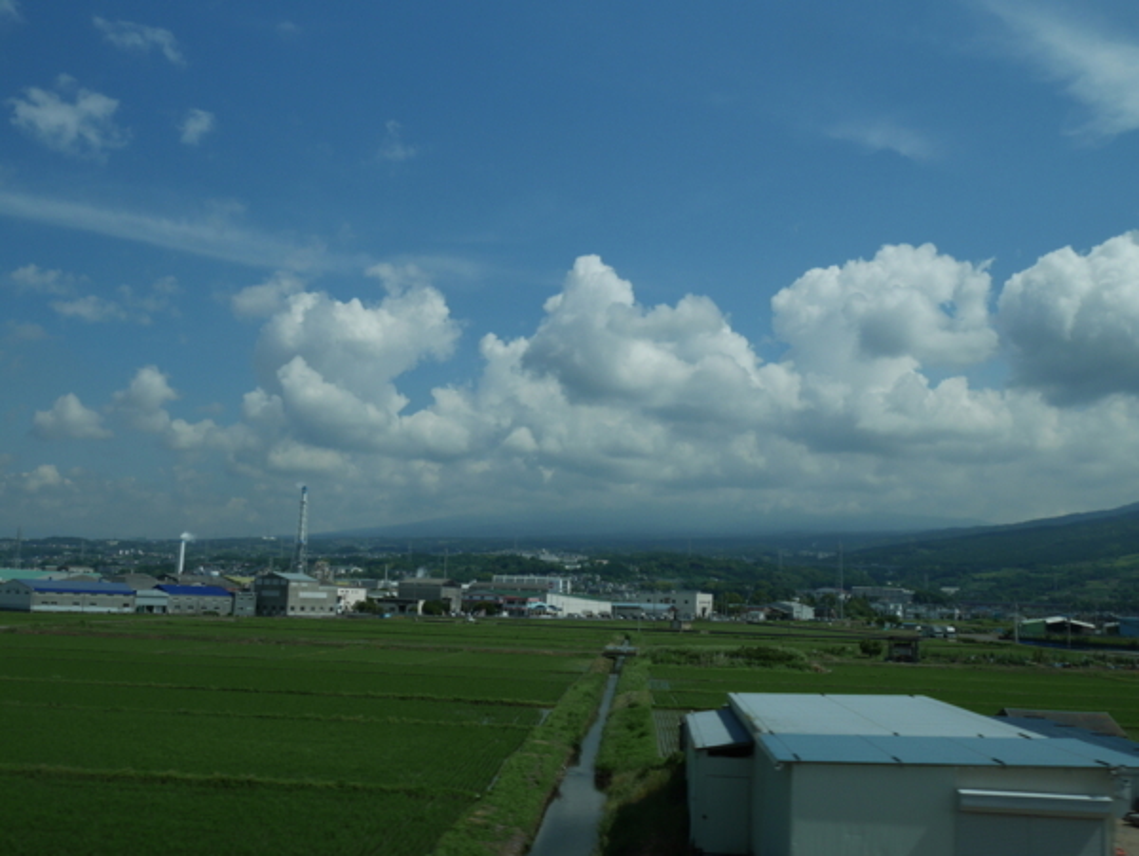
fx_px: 1120
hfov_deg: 53.9
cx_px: 570
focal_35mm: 34
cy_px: 428
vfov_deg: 41.8
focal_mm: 17
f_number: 10
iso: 200
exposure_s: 1/500
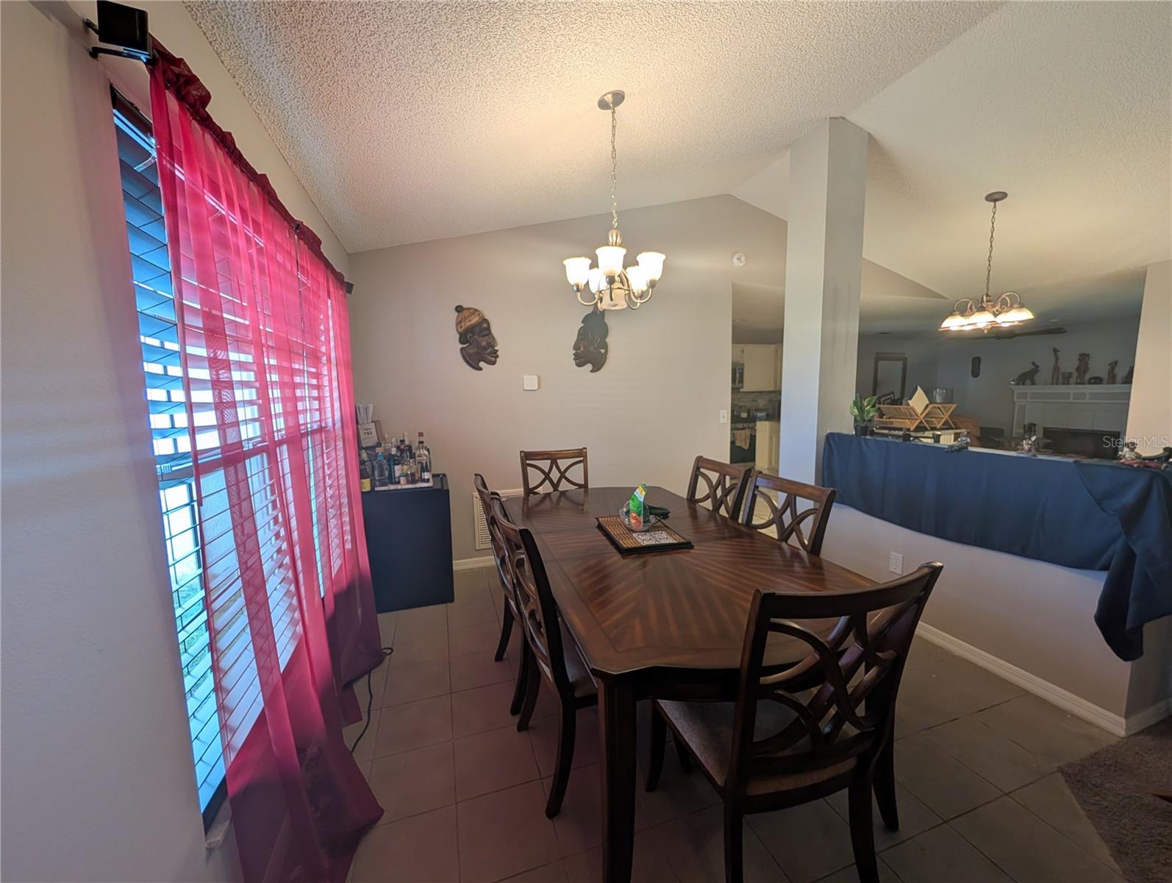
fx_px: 407
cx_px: 586
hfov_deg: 110.5
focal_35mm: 12
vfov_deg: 94.6
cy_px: 442
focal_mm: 2.02
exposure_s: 1/60
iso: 56
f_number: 1.7
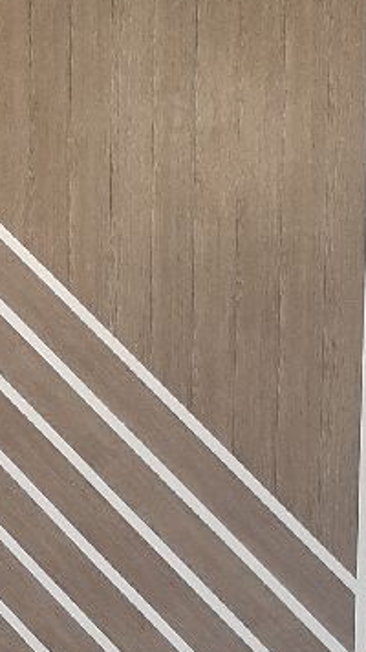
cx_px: 81
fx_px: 1468
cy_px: 832
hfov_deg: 14.1
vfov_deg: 22.5
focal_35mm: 85
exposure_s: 1/60
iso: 160
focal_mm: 3.93
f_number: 1.7
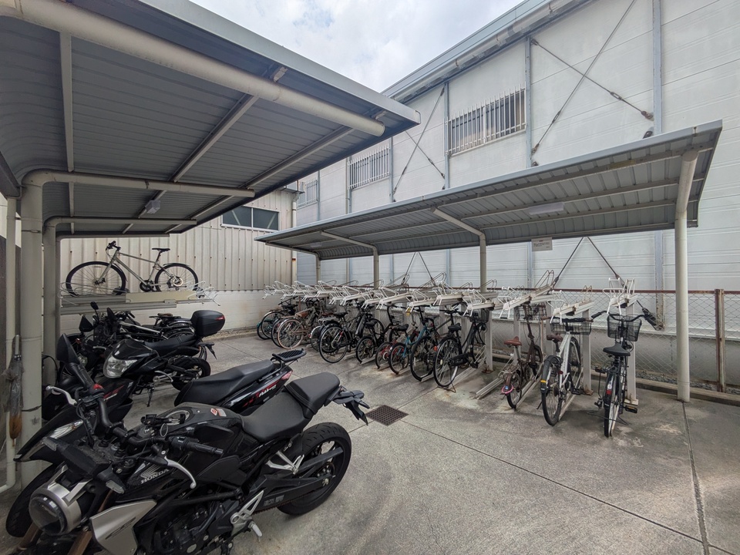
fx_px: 299
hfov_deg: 102.1
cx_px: 370
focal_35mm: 14
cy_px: 278
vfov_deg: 85.7
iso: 49
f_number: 2.2
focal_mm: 1.83
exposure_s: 1/1376
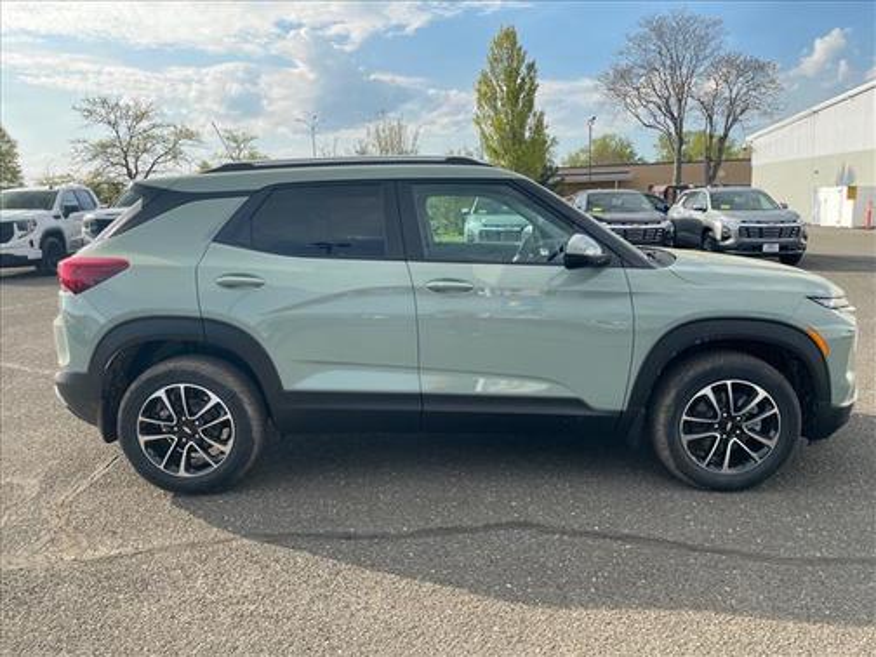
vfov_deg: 53.1
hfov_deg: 67.3
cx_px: 438
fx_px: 658
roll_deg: +1.6
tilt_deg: -11.2
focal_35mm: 26
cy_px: 328
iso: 32
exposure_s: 1/774
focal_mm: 4.2
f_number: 1.6
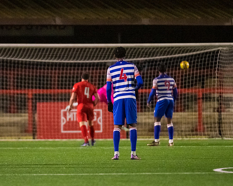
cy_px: 95
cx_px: 71
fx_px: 4165
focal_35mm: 604
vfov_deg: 2.6
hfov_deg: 3.2
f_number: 2.8
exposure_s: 1/1250
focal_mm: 300
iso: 8000
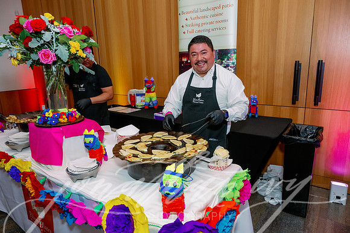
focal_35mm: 24
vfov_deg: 53.2
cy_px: 116
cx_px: 175
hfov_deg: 73.7
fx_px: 233
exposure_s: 1/200
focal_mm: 24
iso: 1250
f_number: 8
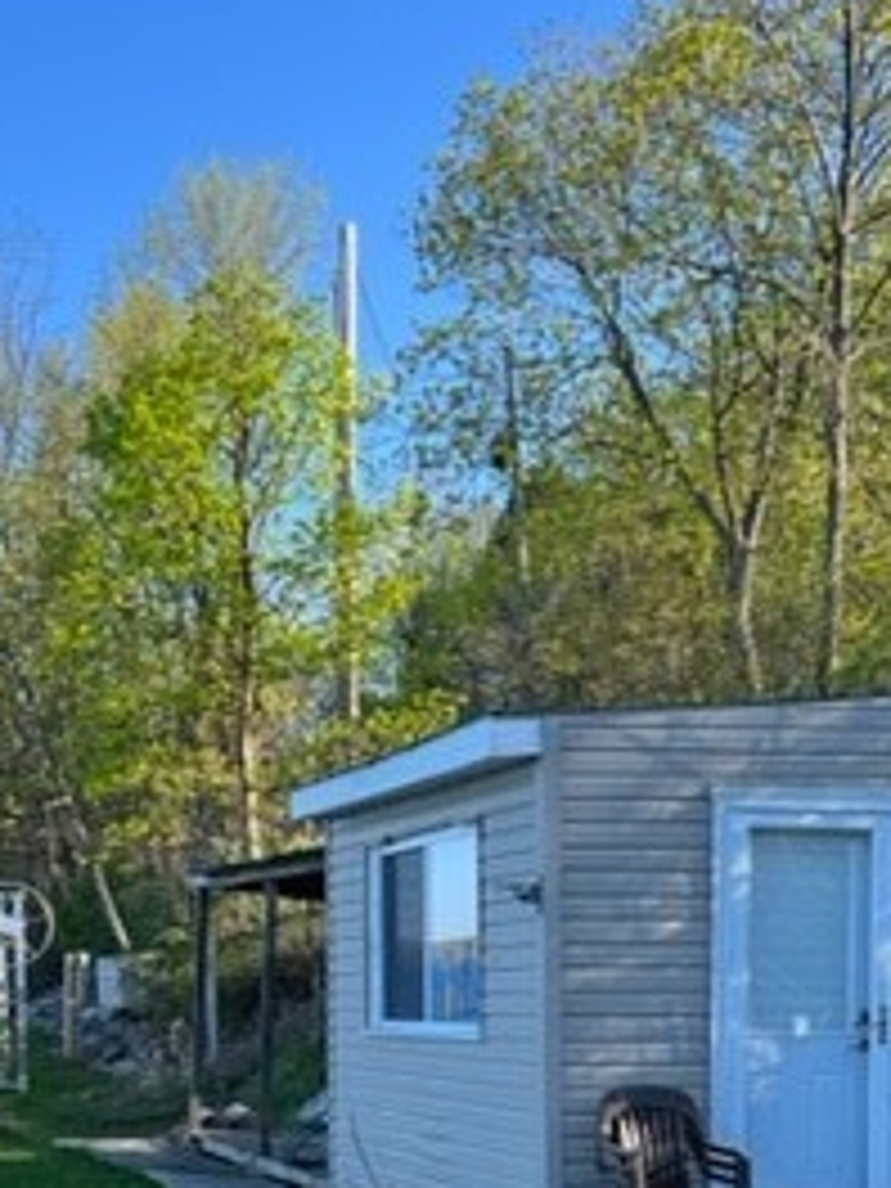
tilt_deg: -1.0
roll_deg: -0.1
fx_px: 2162
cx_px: 148
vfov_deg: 29.7
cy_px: 1022
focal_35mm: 63
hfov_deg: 22.9
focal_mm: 5.7
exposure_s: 1/1412
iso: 50
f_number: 1.5
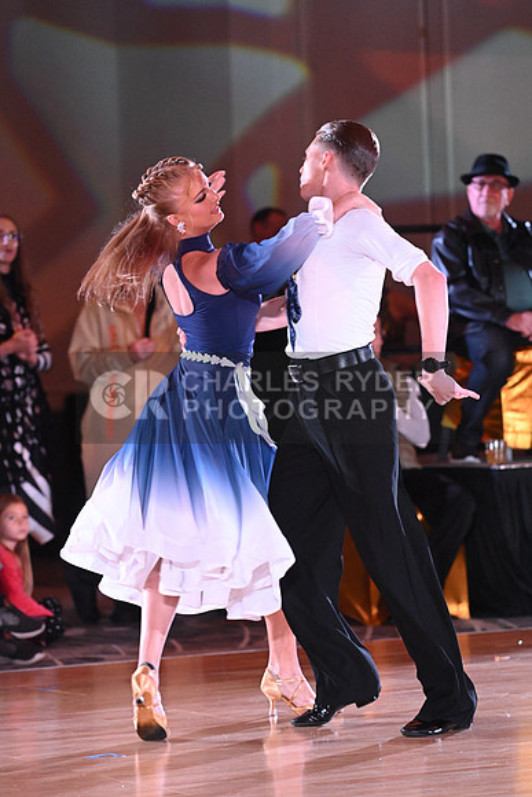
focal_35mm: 165
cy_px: 398
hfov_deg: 8.3
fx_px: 3655
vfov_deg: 12.4
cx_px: 266
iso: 6400
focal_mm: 165
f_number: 5
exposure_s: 1/400
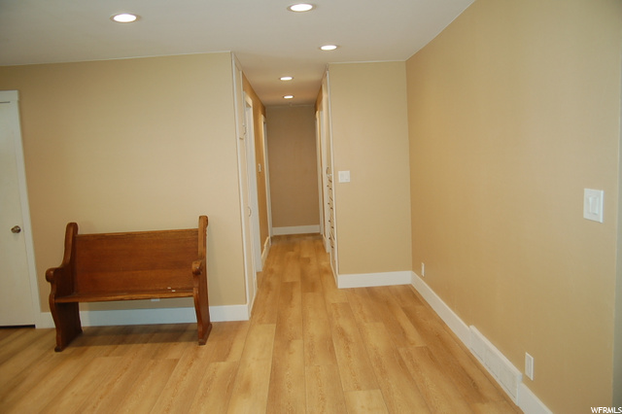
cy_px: 207
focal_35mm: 27
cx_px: 311
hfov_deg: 67.4
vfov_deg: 47.9
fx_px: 466
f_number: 3.5
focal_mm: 18
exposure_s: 1/60
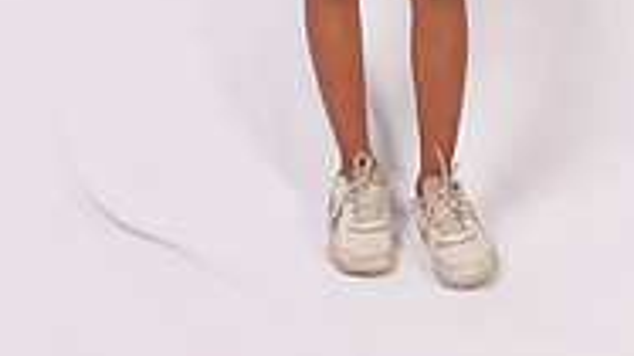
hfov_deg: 24.1
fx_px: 1479
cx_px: 424
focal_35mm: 88
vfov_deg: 11.9
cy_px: -403
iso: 160
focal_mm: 35
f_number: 5.6
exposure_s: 1/125
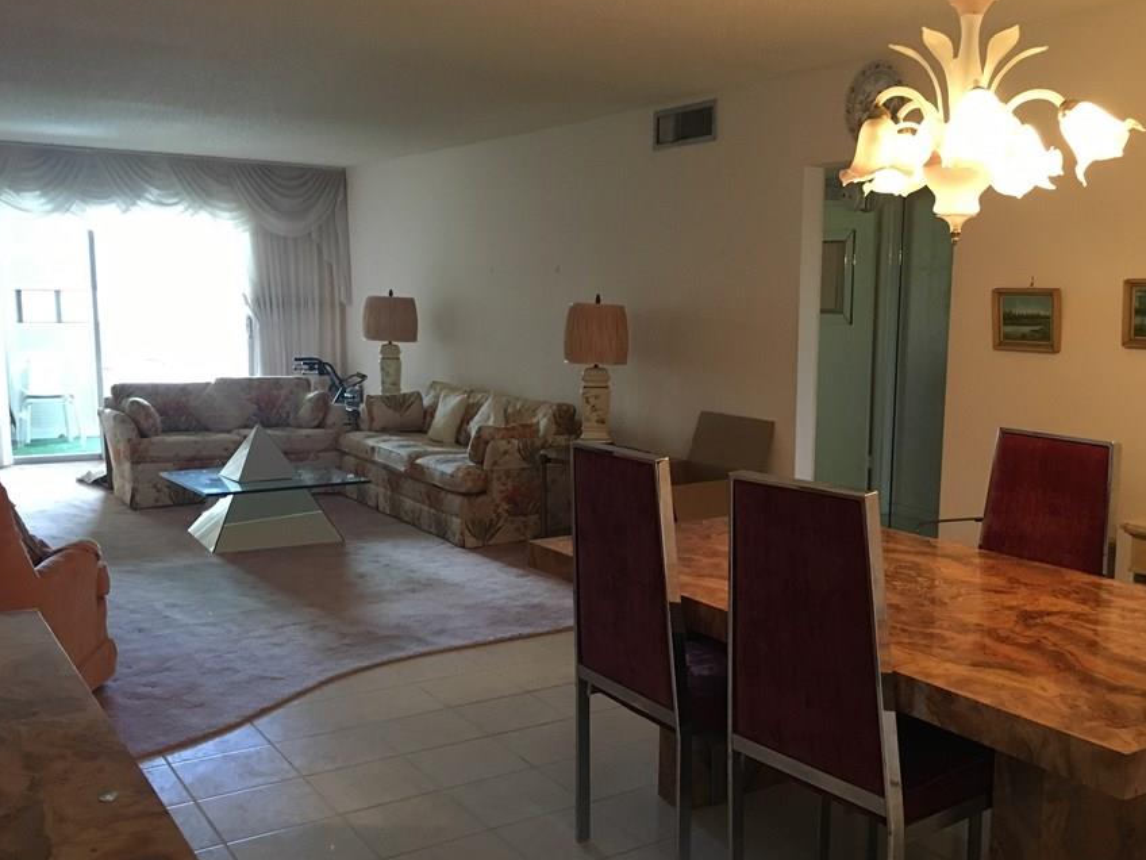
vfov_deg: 40.6
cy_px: 481
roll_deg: -3.0
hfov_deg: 52.4
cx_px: 659
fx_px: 1159
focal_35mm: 35
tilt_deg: -9.2
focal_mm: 4.15
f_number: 2.2
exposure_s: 1/30
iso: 200
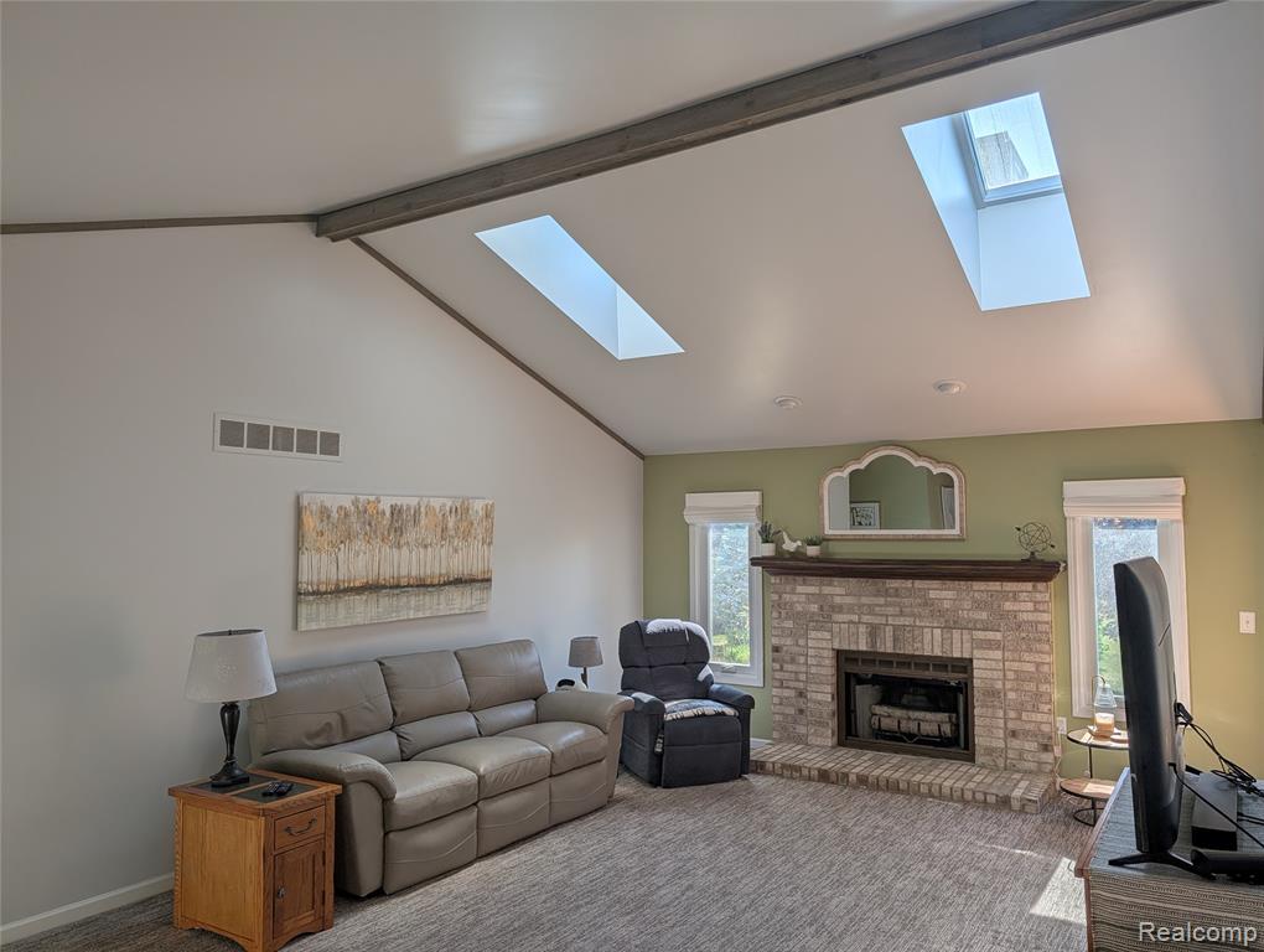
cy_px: 476
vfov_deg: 56.9
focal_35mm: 24
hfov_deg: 71.5
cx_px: 632
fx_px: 878
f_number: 1.68
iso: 17
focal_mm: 6.9
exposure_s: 1/1610
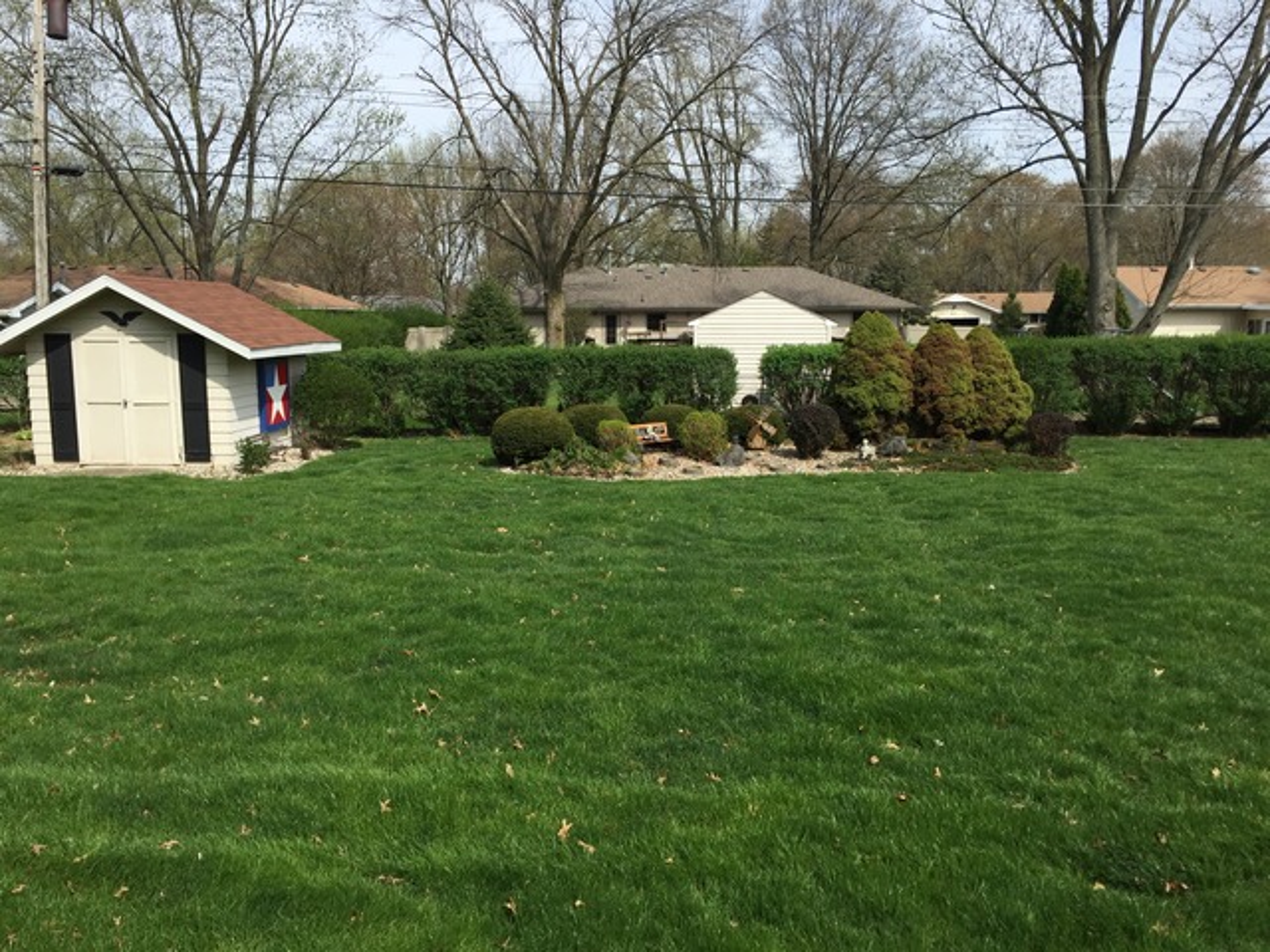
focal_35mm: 29
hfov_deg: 61.7
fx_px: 1064
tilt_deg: -8.9
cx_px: 635
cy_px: 476
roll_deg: +0.4
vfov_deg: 48.2
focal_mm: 4.15
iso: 32
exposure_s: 1/1522
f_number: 2.2
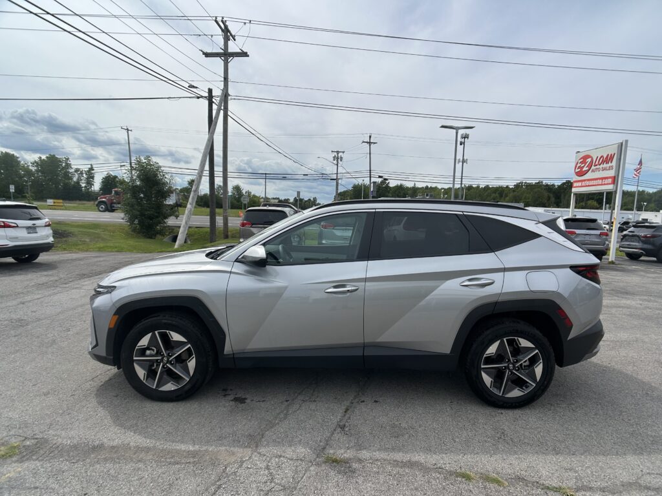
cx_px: 331
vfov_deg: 53.1
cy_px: 248
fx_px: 497
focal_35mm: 26
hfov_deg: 67.3
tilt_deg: -4.2
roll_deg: -3.0
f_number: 1.5
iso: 50
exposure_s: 1/6211
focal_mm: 5.7
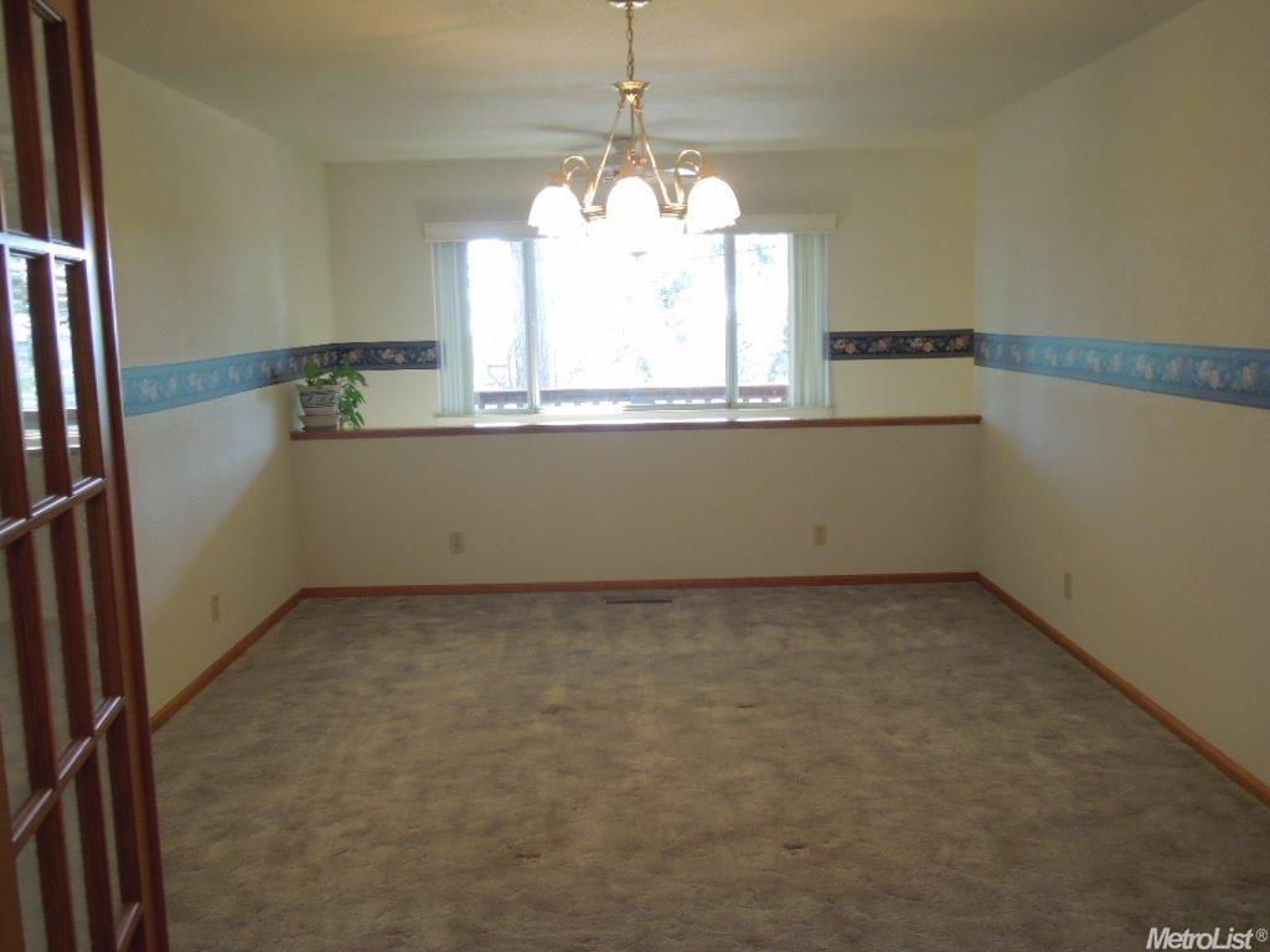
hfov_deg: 58.4
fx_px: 1137
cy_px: 476
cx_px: 635
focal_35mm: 31
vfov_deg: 45.4
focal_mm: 5.6
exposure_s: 1/30
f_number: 3.6
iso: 220
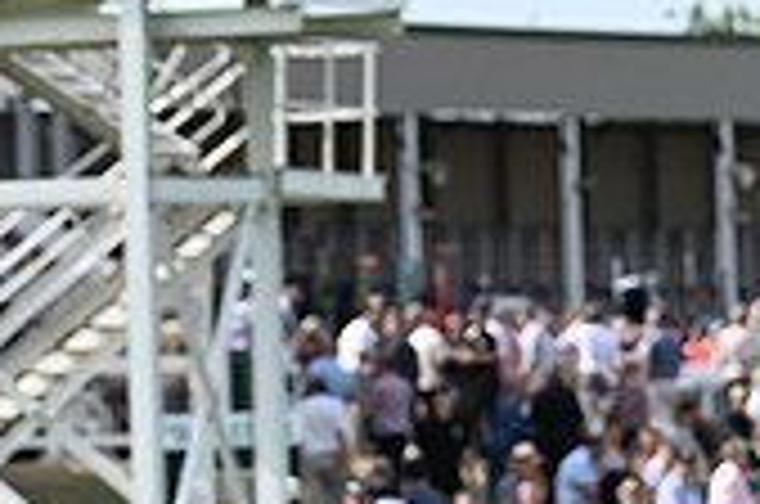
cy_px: 857
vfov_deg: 2.6
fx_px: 10873
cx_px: 1255
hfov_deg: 4.0
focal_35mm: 516
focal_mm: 150
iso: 400
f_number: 5.6
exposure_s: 1/1600
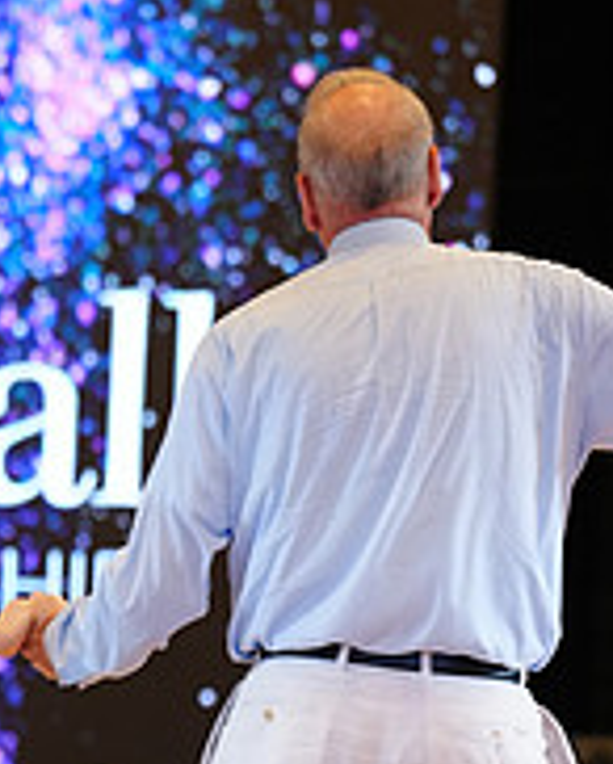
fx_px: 9962
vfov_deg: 4.4
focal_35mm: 440
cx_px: -128
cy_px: 1075
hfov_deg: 3.5
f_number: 3.5
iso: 1250
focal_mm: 147
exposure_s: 1/200
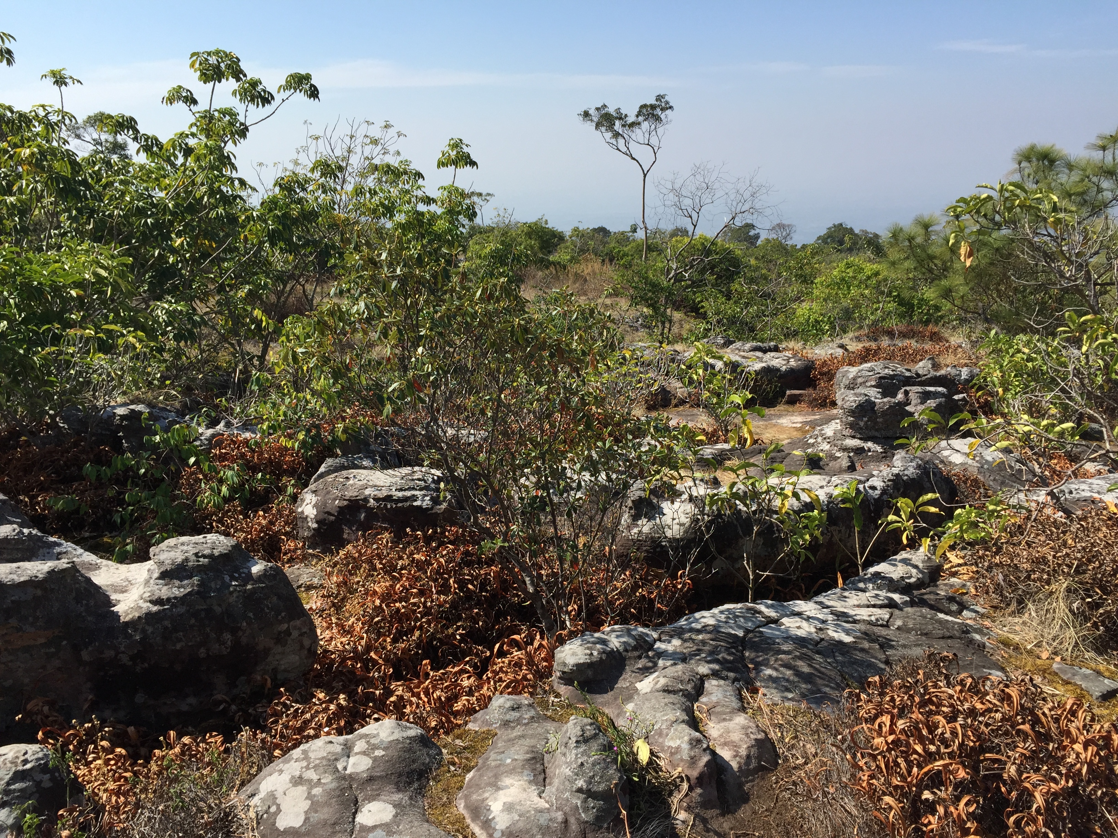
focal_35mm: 29
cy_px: 419
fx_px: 937
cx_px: 559
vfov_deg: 48.2
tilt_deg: -15.5
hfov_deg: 61.7
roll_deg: +0.3
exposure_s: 1/1883
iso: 32
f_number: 2.2
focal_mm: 4.15
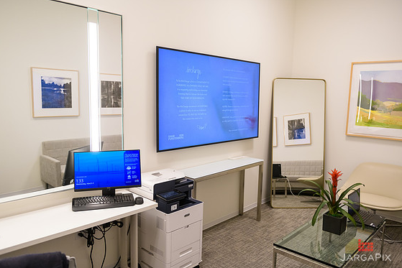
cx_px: 201
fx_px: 313
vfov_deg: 46.4
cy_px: 138
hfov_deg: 65.5
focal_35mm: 28
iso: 1000
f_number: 3.2
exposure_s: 1/200
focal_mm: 27
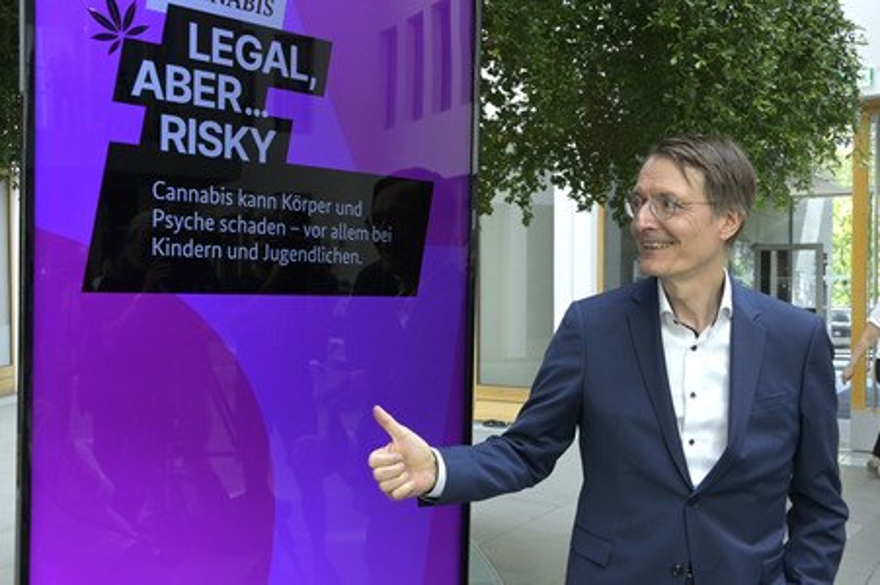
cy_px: 292
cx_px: 440
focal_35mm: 36
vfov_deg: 36.8
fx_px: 879
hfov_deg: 53.2
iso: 4000
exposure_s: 1/500
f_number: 8
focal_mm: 36
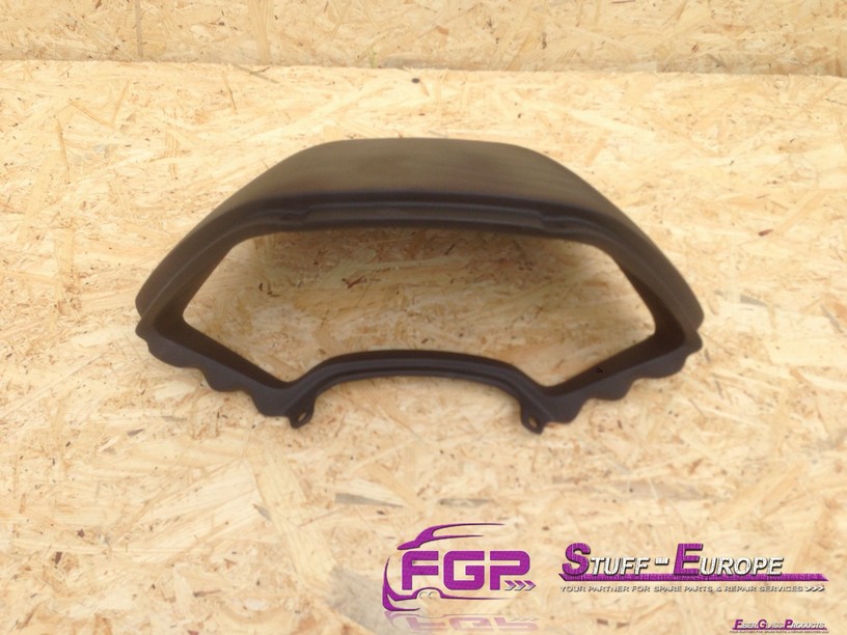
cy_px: 318
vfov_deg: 42.9
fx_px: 807
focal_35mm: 33
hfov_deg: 55.4
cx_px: 424
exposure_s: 1/1748
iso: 50
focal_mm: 4.12
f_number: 2.4
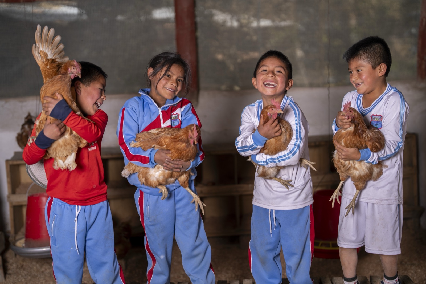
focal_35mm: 50
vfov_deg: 27.0
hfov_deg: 39.6
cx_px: 213
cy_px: 142
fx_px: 592
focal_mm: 50
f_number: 1.8
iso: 50
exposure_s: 1/1250
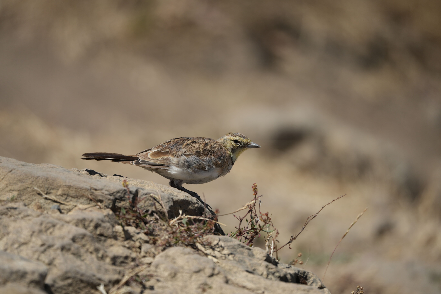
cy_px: 147
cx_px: 220
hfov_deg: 5.2
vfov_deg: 3.4
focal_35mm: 400
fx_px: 4900
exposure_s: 1/1250
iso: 250
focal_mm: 400
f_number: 6.3
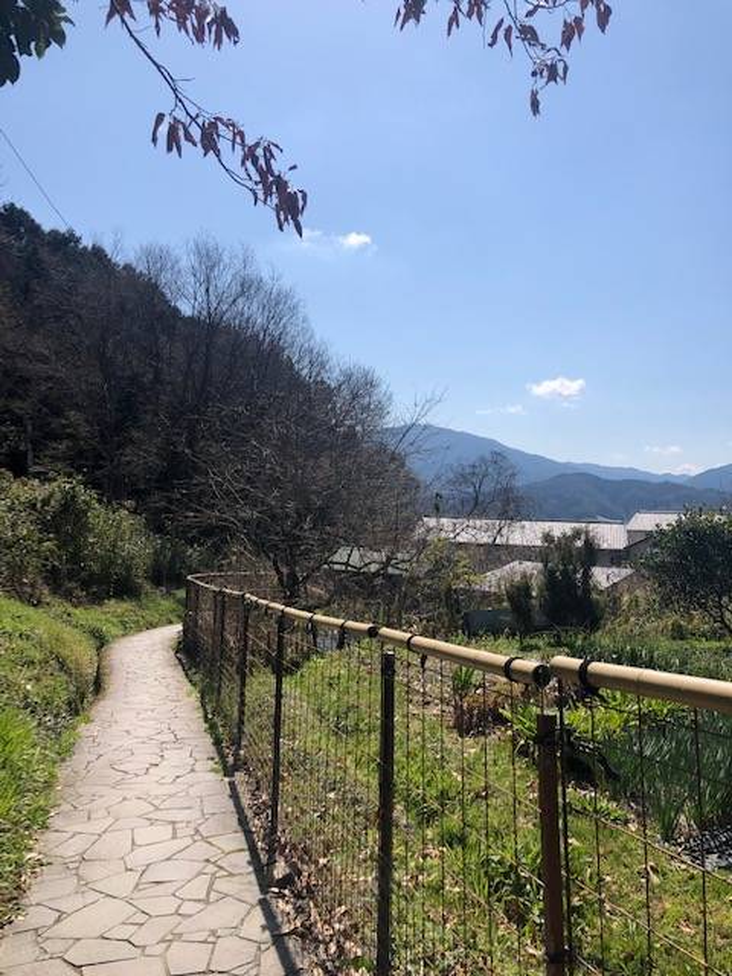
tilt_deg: +4.0
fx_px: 789
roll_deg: +0.1
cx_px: 366
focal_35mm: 28
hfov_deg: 49.7
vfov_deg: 63.4
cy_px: 488
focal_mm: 3.99
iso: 25
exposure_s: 1/3472
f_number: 1.8
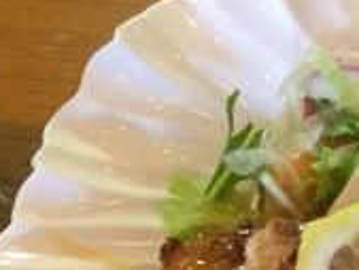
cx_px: 724
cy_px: 606
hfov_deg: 10.3
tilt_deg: -50.3
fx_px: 1827
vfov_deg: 7.9
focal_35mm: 176
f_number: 2.2
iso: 100
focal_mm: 4.15
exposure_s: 1/30
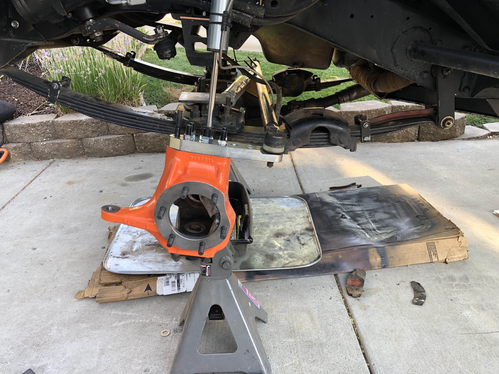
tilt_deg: -25.1
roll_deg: +6.9
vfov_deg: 49.7
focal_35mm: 28
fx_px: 404
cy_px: 187
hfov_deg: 63.4
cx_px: 250
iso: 50
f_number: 1.8
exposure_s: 1/120
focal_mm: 4
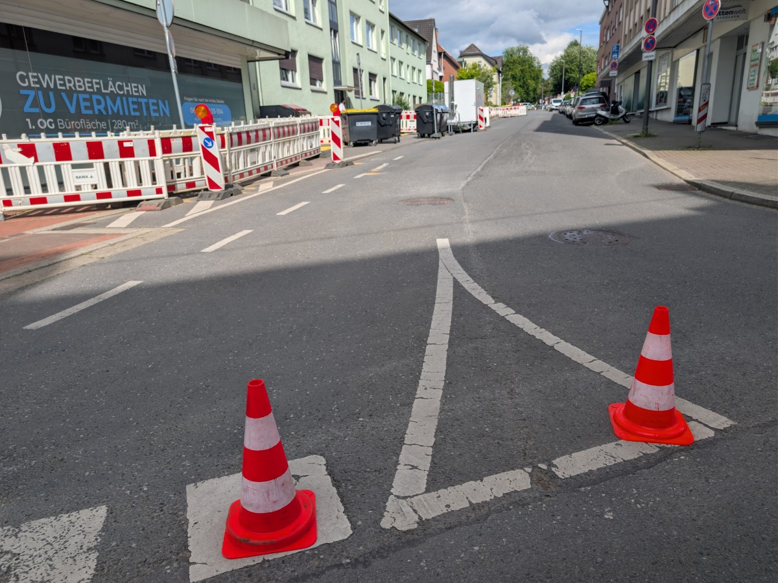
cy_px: 292
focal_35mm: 24
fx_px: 539
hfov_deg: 71.6
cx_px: 389
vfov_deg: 56.8
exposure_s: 1/1196
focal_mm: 6.9
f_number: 1.68
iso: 20
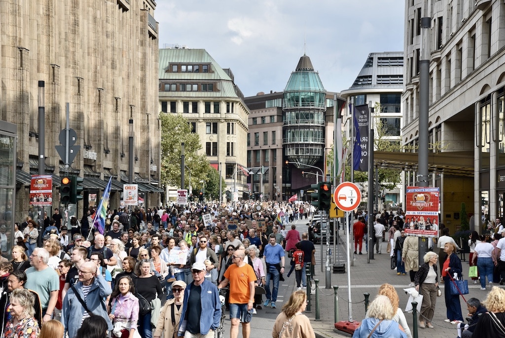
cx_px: 252
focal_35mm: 75
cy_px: 169
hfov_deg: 27.0
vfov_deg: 18.2
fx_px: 1053
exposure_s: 1/400
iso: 500
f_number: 10
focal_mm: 75
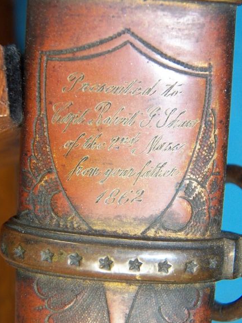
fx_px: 1110
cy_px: 160
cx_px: 122
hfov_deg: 12.4
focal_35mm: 119
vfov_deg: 16.6
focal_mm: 20.2
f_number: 3.6
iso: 400
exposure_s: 1/50
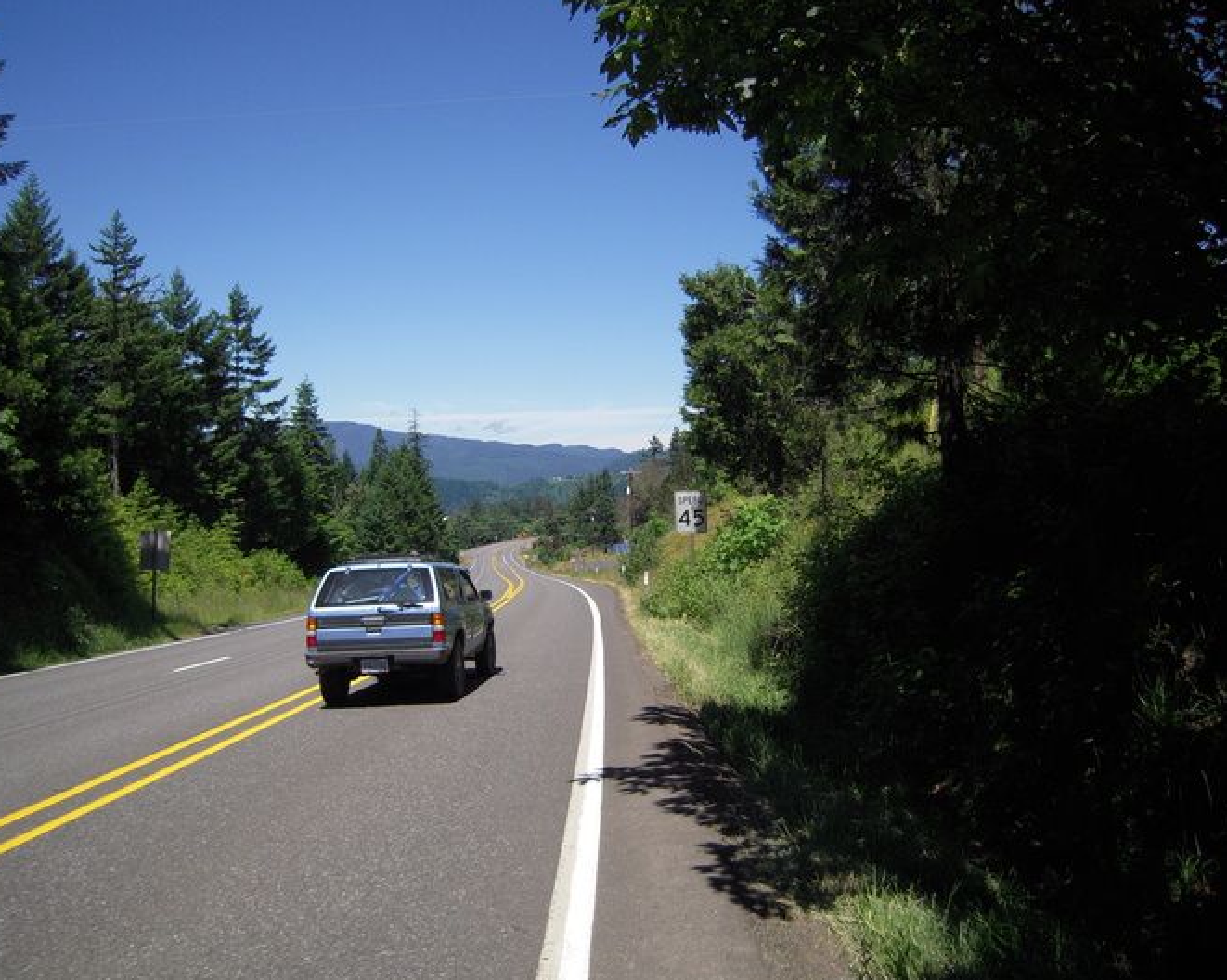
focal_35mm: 30
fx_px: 1089
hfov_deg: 58.8
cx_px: 588
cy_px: 488
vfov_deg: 48.5
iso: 100
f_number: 5.4
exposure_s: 1/400
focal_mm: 5
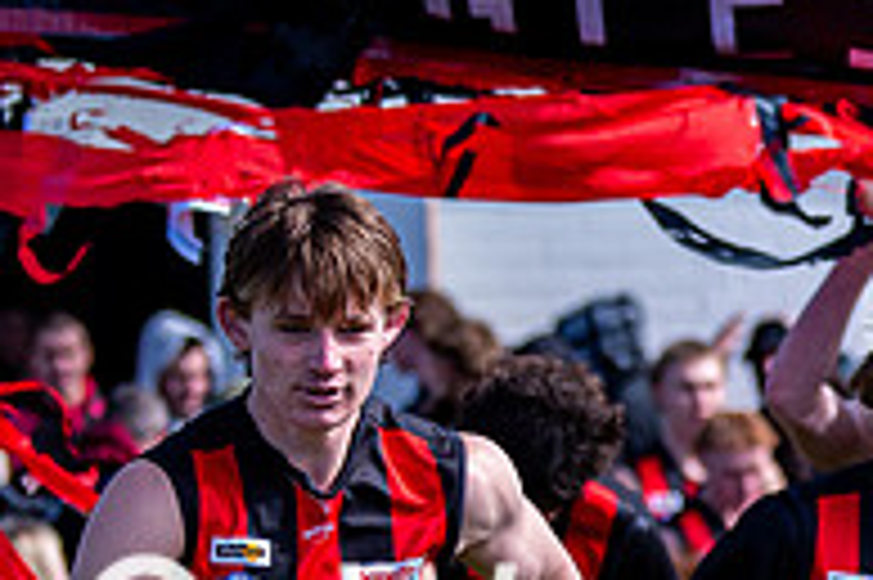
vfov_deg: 2.8
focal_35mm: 491
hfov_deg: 4.2
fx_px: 11896
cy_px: 545
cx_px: 1129
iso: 180
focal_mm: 95
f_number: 2.8
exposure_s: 1/2000
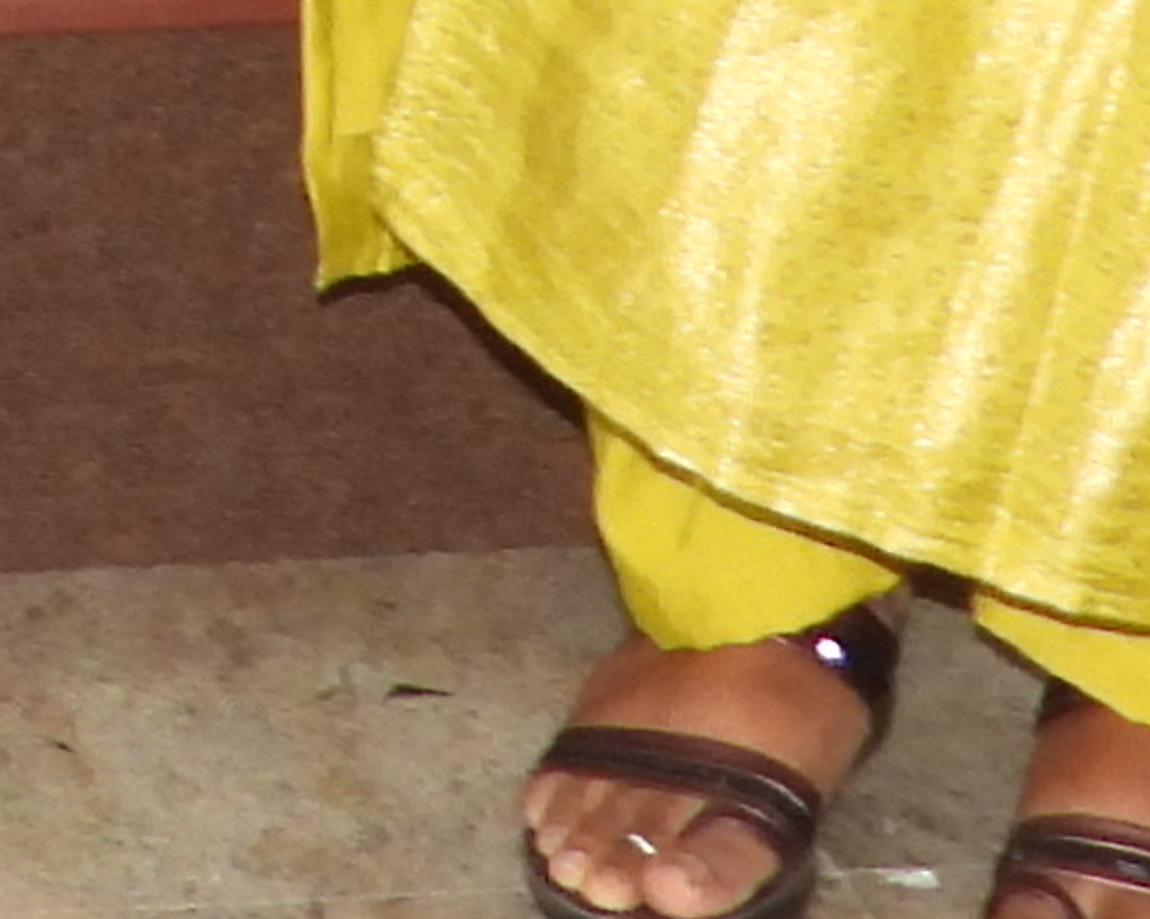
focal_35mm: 273
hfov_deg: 6.8
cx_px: -1315
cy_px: -2183
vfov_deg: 5.2
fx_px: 9287
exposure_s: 1/30
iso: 200
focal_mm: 6.3
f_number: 3.2
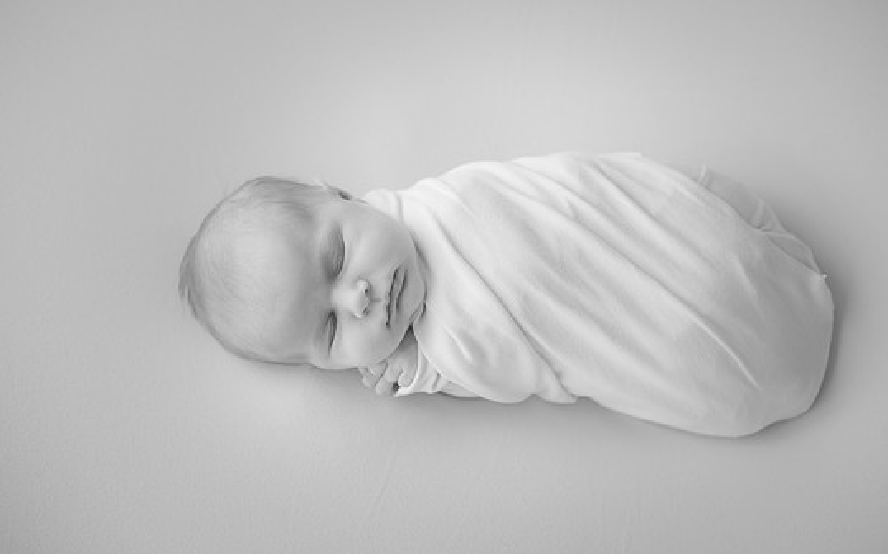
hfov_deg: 36.9
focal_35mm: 55
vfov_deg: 23.5
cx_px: 465
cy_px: 275
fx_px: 1331
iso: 160
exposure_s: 1/160
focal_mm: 50
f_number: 2.8
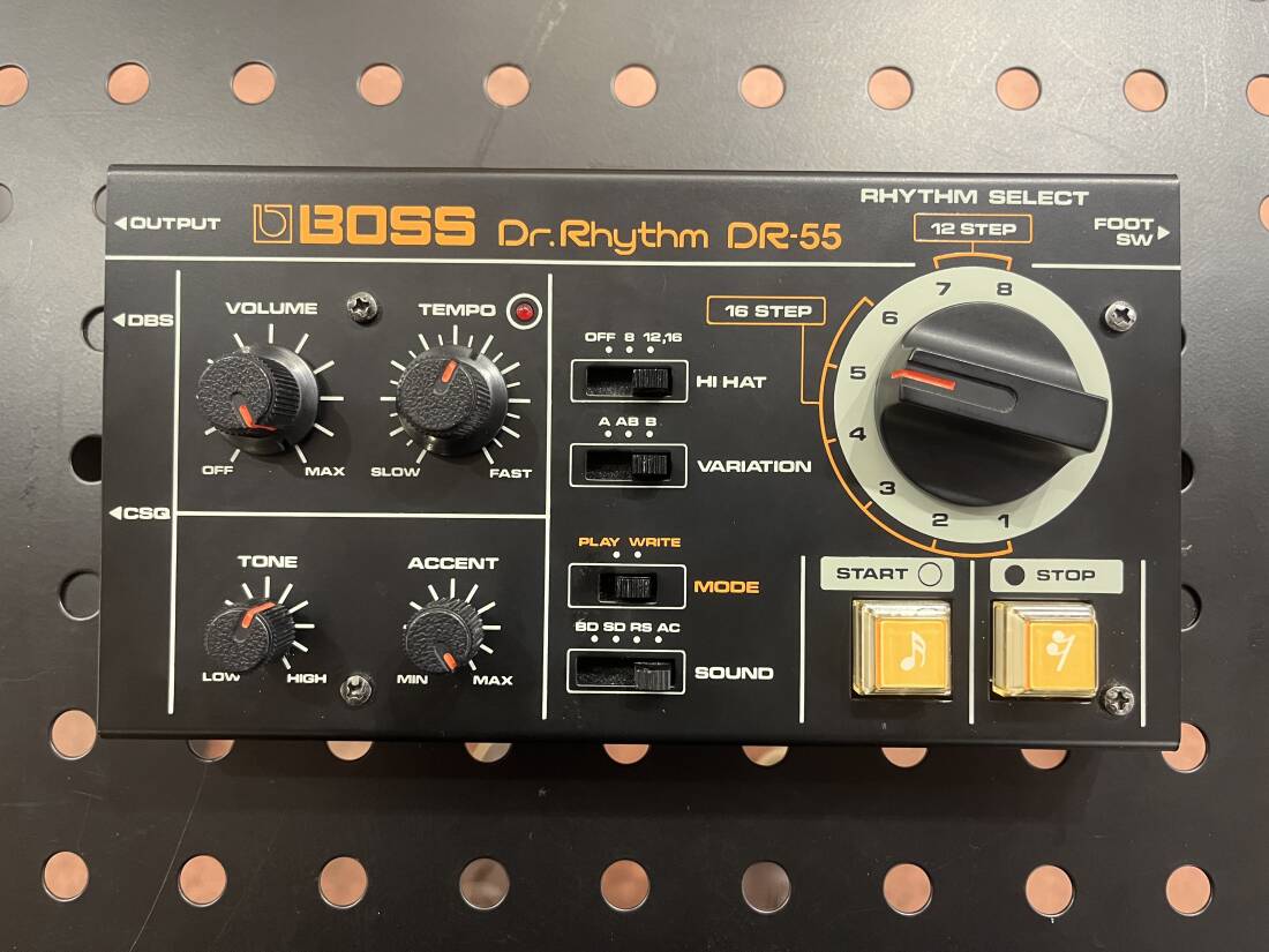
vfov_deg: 53.1
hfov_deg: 67.3
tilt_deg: -83.9
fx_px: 953
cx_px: 634
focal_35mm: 26
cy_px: 476
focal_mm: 5.1
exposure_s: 1/60
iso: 500
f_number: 1.6
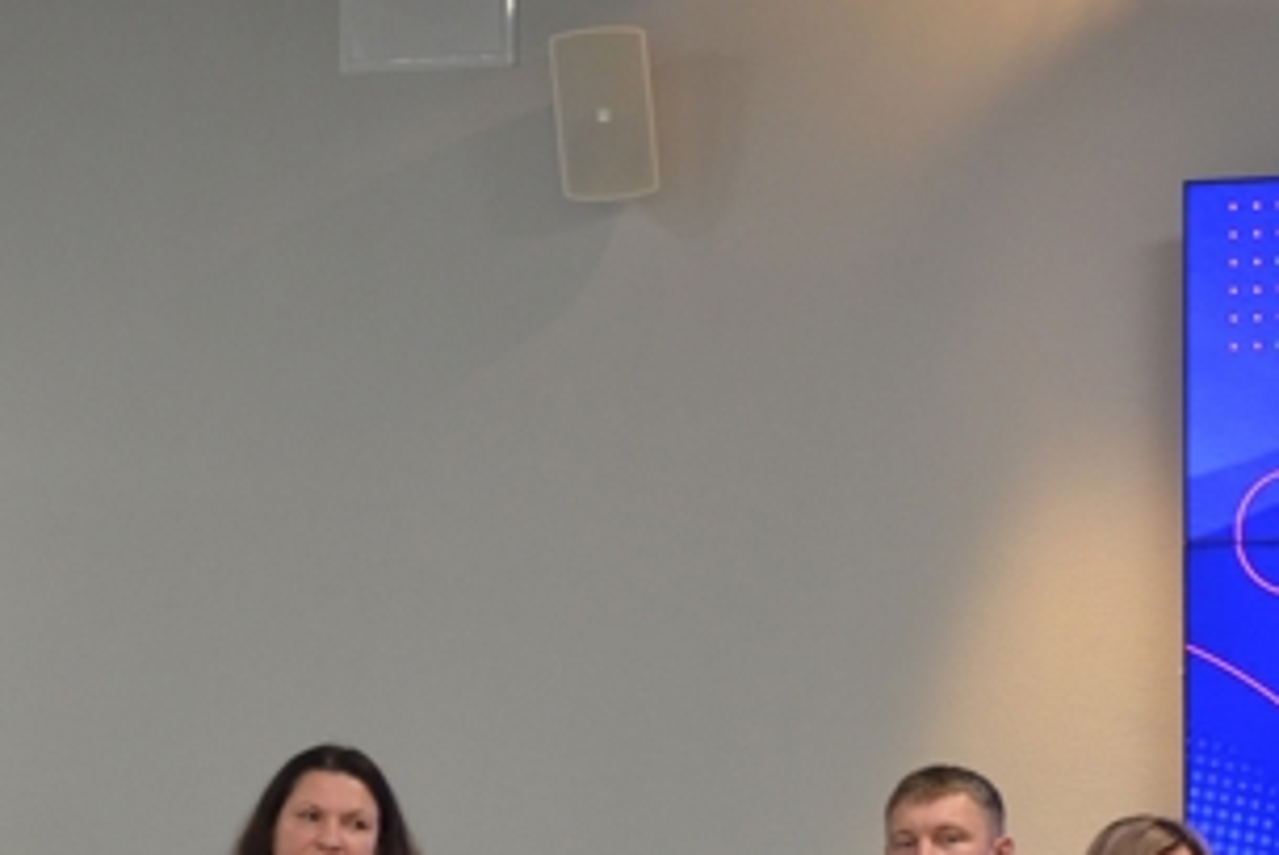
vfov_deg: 9.8
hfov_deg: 14.6
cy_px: 545
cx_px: 897
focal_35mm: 140
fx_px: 4979
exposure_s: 1/20
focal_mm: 38
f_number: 4.5
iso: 400
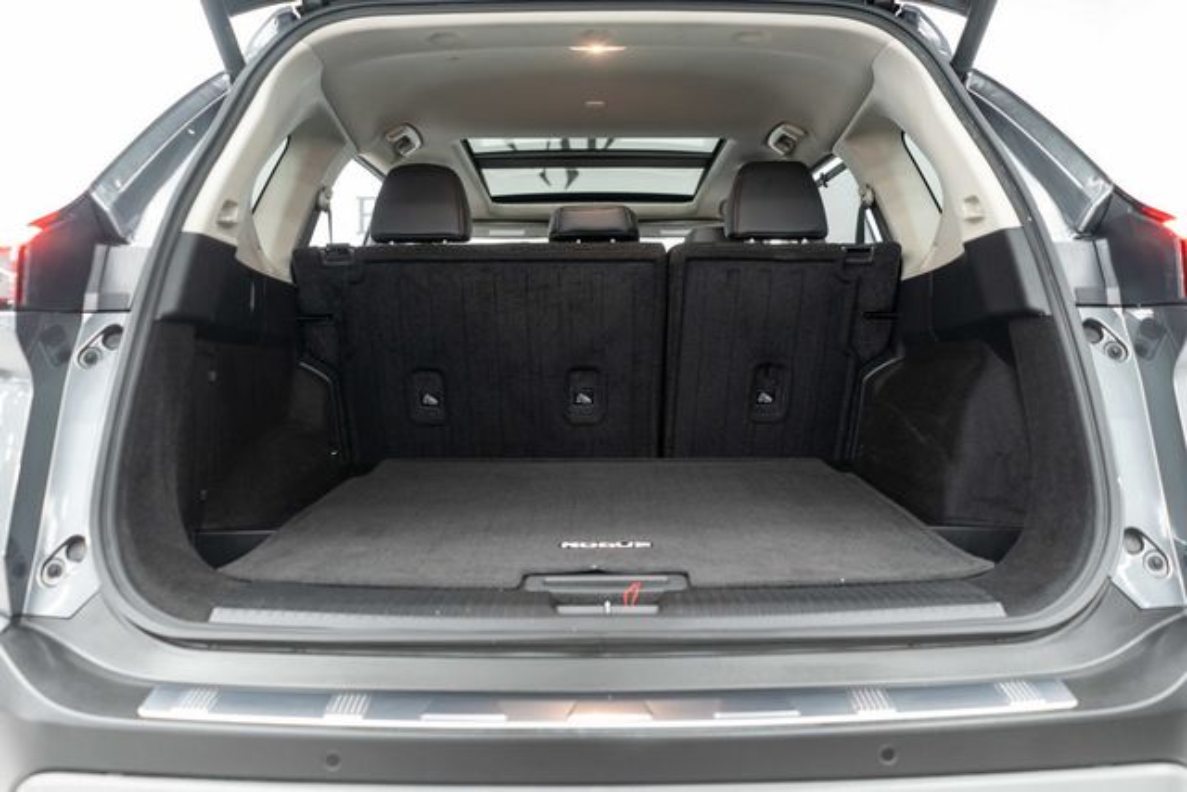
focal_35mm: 28
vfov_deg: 46.4
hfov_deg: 65.5
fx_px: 923
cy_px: 396
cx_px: 594
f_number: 3.2
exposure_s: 1/40
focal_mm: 28
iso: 640
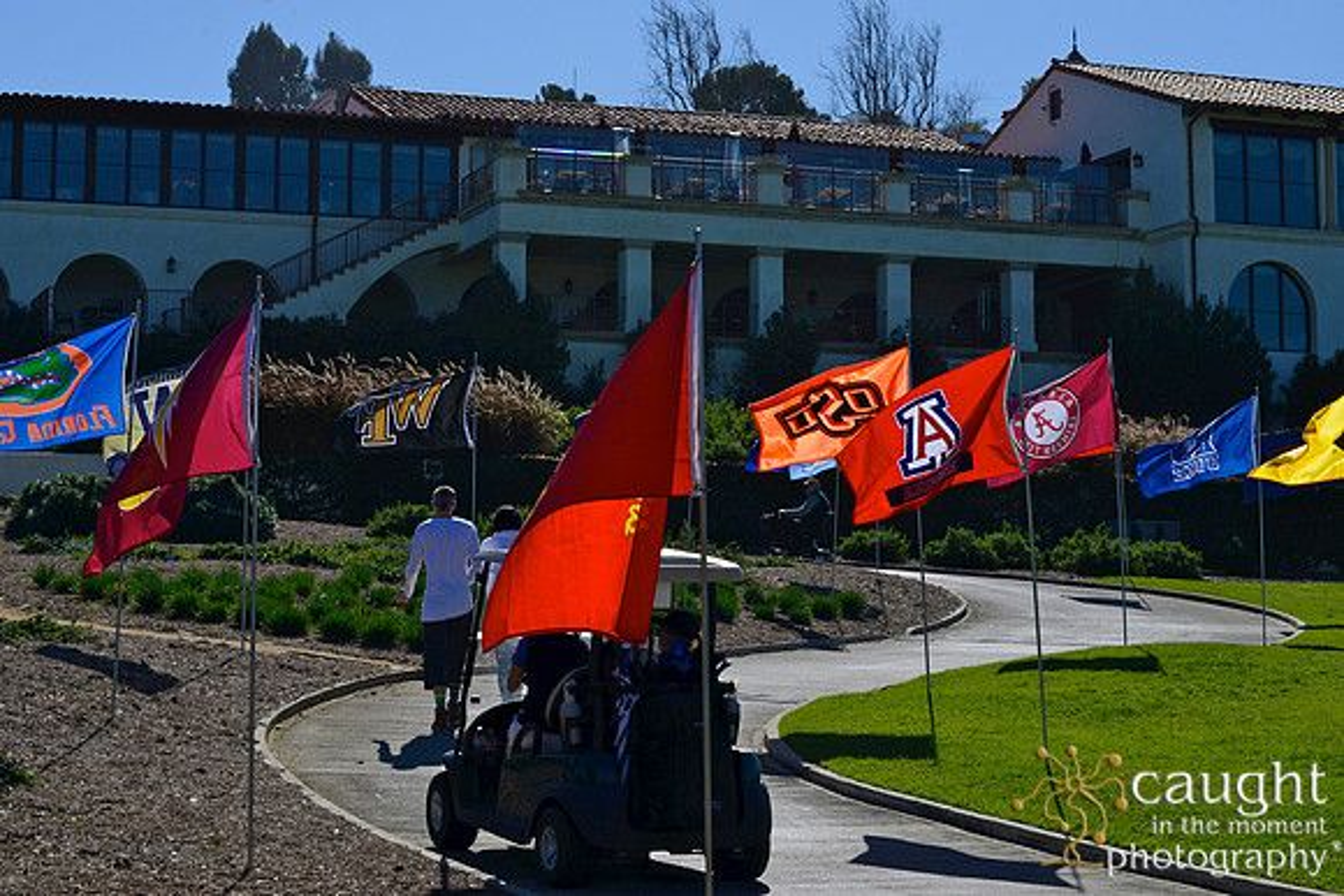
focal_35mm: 80
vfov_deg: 17.1
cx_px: 672
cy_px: 448
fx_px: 2987
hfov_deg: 25.4
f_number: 14
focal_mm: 80
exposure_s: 1/800
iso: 250
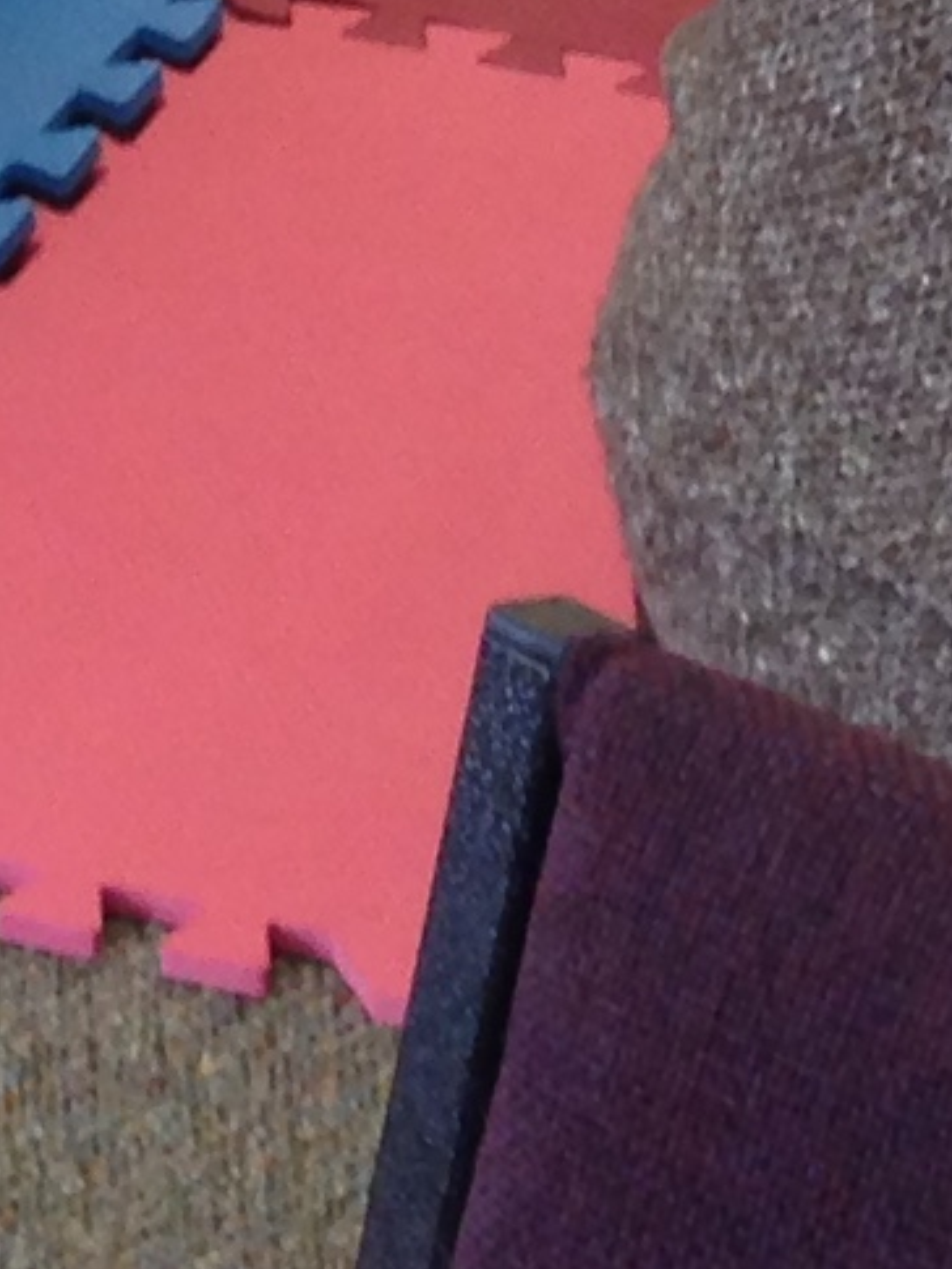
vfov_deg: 8.2
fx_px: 8137
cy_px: -1829
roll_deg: -0.2
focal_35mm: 222
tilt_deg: -13.6
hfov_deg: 6.7
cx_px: 539
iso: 64
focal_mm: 4.12
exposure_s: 1/20
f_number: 2.4
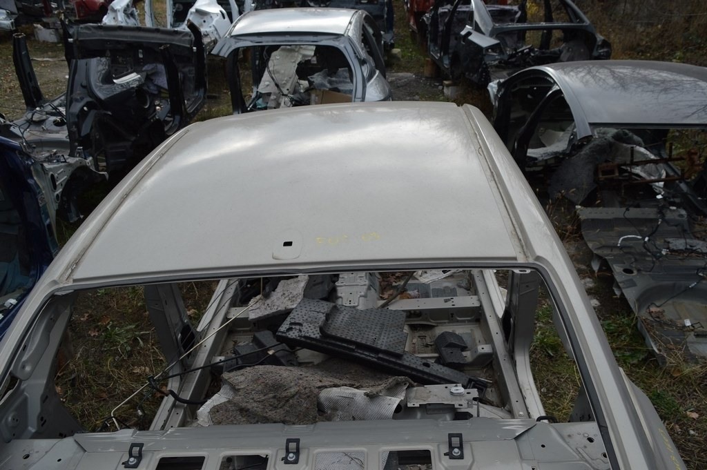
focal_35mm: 30
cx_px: 354
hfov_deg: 62.0
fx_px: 589
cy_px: 235
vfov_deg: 43.5
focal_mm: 20
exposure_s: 1/160
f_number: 6.3
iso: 100
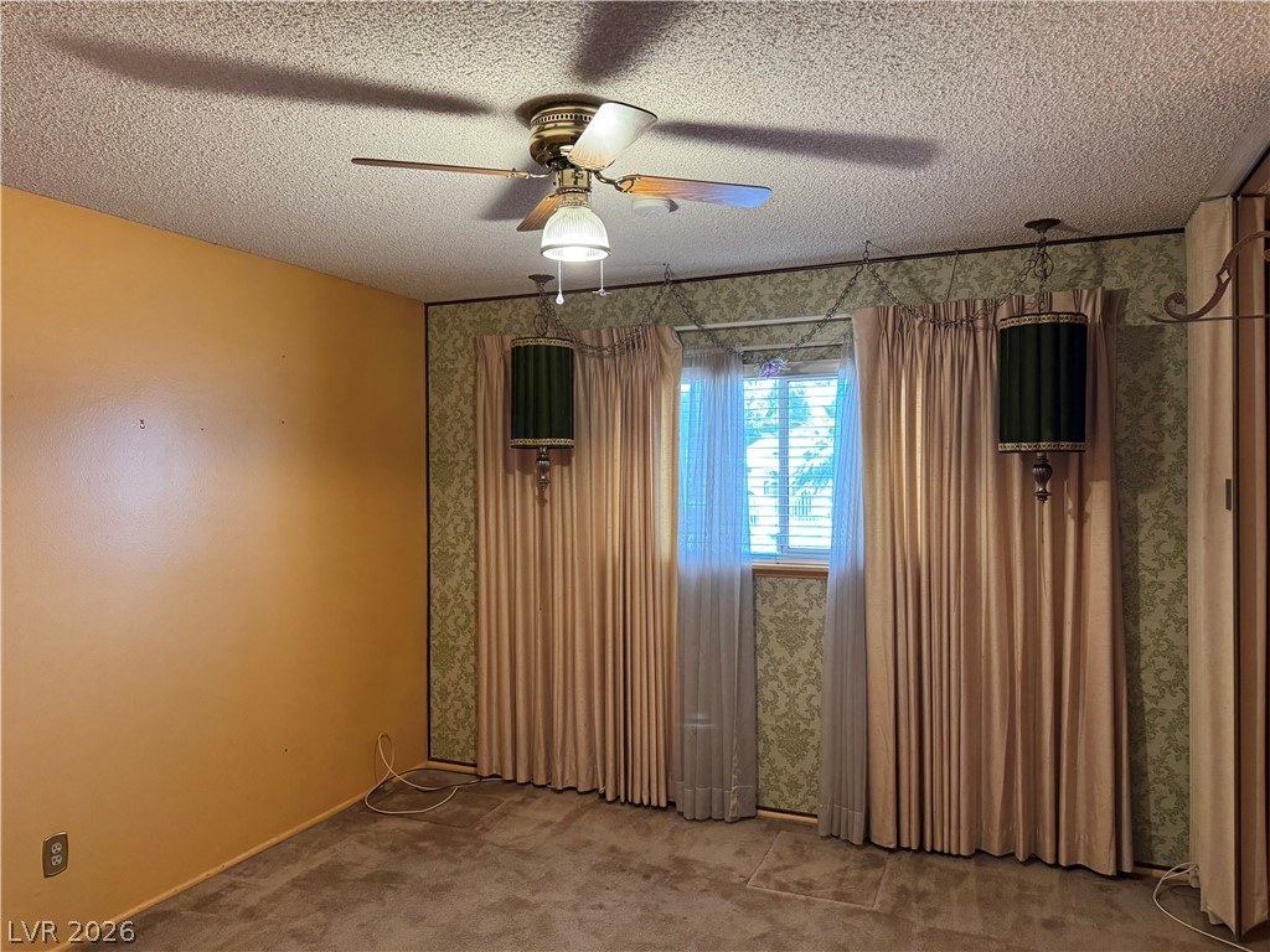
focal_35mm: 24
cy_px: 476
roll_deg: +0.3
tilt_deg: -0.4
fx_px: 881
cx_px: 635
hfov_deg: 71.6
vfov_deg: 56.8
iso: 400
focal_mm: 6.76
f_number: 1.78
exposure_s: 1/60
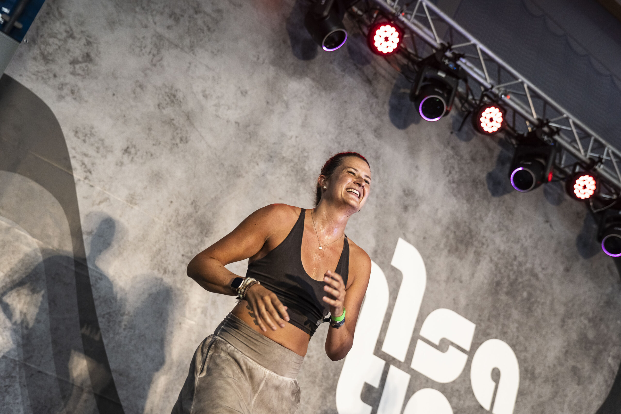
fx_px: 793
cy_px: 207
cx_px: 310
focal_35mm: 46
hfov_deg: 42.7
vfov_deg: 29.2
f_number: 2.8
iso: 1250
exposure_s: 1/400
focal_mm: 46
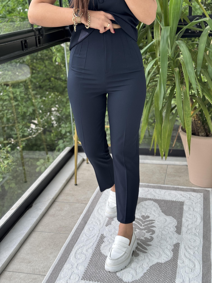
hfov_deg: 30.3
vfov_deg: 39.7
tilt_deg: -34.6
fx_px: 392
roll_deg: +3.9
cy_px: 142
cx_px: 106
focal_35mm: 48
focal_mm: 6.76
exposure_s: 1/172
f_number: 1.78
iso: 64
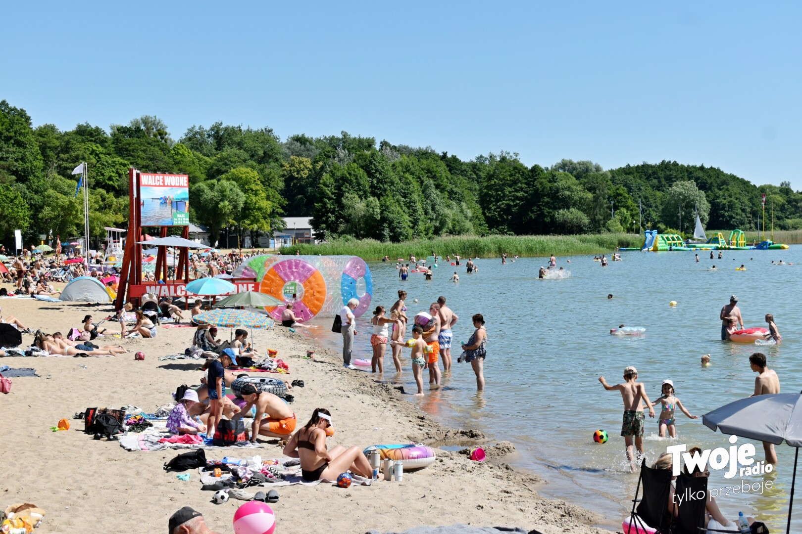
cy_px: 267
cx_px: 401
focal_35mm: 68
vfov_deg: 20.2
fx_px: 1504
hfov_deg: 29.9
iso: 400
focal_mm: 45
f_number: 8
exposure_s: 1/2000
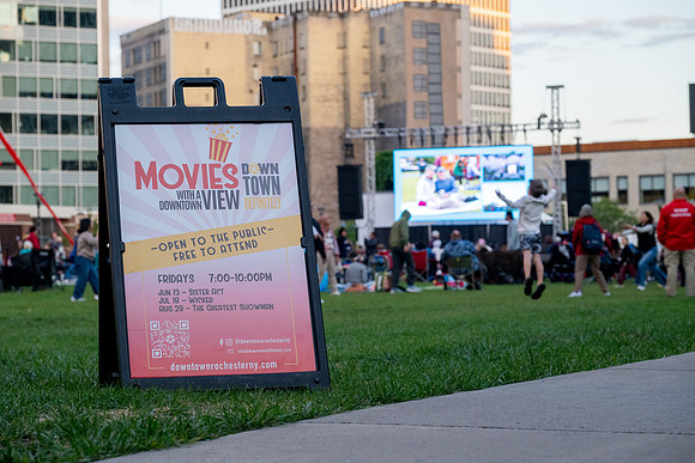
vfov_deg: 15.9
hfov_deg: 23.6
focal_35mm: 86
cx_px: 348
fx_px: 1661
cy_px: 232
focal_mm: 86
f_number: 6.3
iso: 1600
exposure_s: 1/640
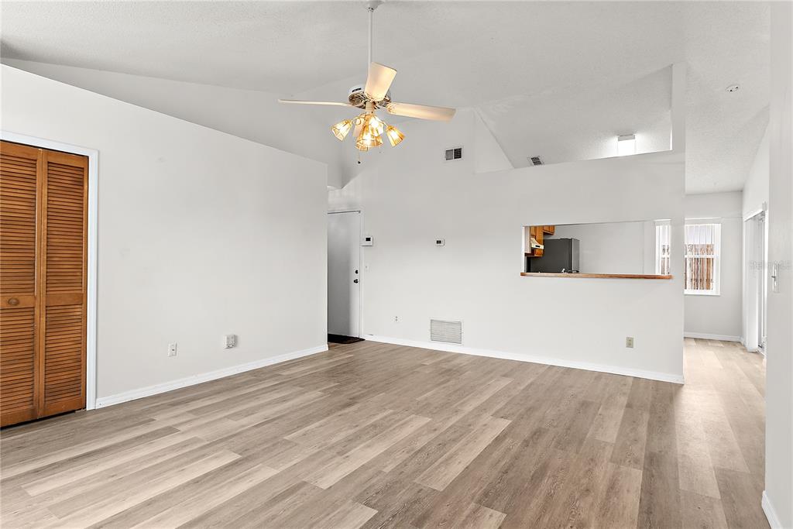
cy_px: 264
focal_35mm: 17
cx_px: 396
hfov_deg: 93.3
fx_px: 374
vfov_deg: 70.5
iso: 400
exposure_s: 1/3
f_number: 8
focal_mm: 17
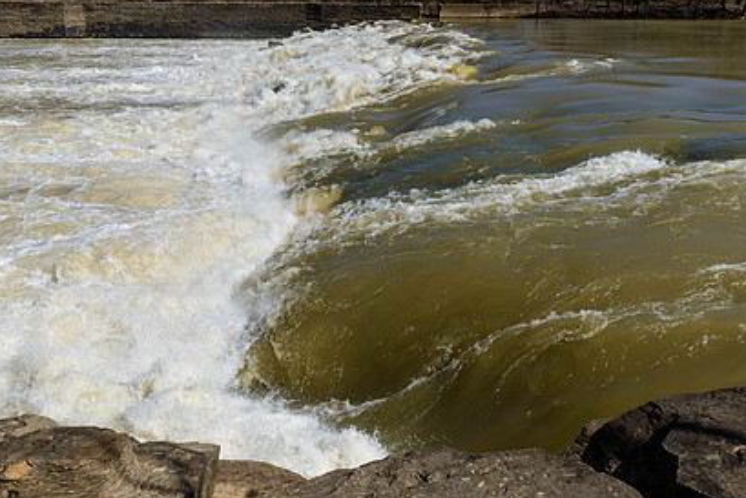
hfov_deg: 55.7
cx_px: 348
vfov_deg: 38.8
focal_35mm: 34
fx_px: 705
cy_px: 200
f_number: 10
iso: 100
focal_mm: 24
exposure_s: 1/320
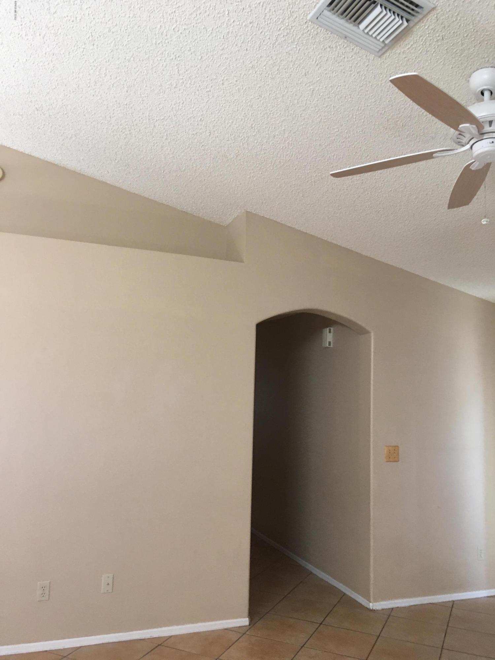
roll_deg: -0.4
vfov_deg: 61.7
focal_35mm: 29
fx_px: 553
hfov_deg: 48.2
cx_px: 248
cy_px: 330
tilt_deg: +5.7
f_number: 2.2
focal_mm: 4.15
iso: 100
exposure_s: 1/30
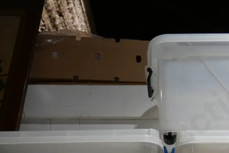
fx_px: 401
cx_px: 186
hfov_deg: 31.0
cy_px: 134
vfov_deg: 21.2
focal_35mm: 63
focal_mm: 16
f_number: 3.6
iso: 200
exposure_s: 1/125
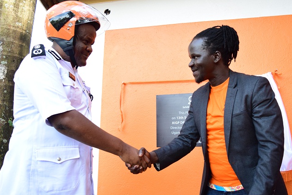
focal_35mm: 33
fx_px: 268
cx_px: 158
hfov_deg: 57.1
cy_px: 106
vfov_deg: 40.0
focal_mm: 20
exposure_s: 1/1000
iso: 1600
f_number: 3.8
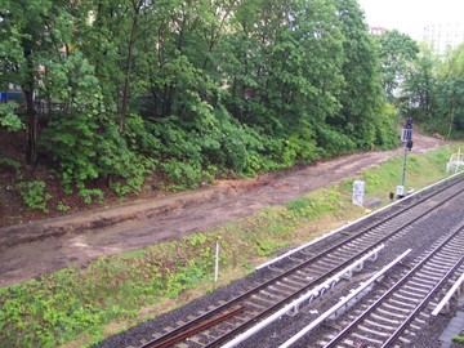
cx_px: 232
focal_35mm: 38
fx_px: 509
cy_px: 174
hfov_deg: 49.0
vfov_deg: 37.7
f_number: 2.8
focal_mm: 8
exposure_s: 1/45
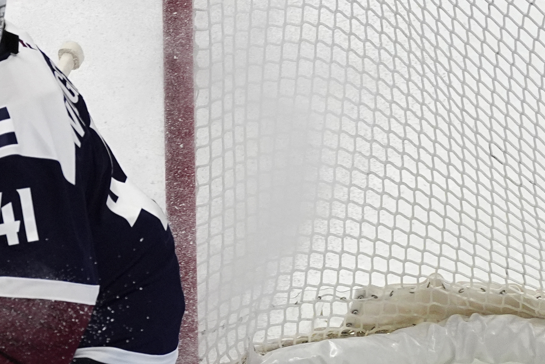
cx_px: 88
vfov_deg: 0.8
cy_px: 231
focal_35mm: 1721
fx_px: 26054
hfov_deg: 1.2
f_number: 4
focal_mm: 600
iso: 2500
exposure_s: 1/2000
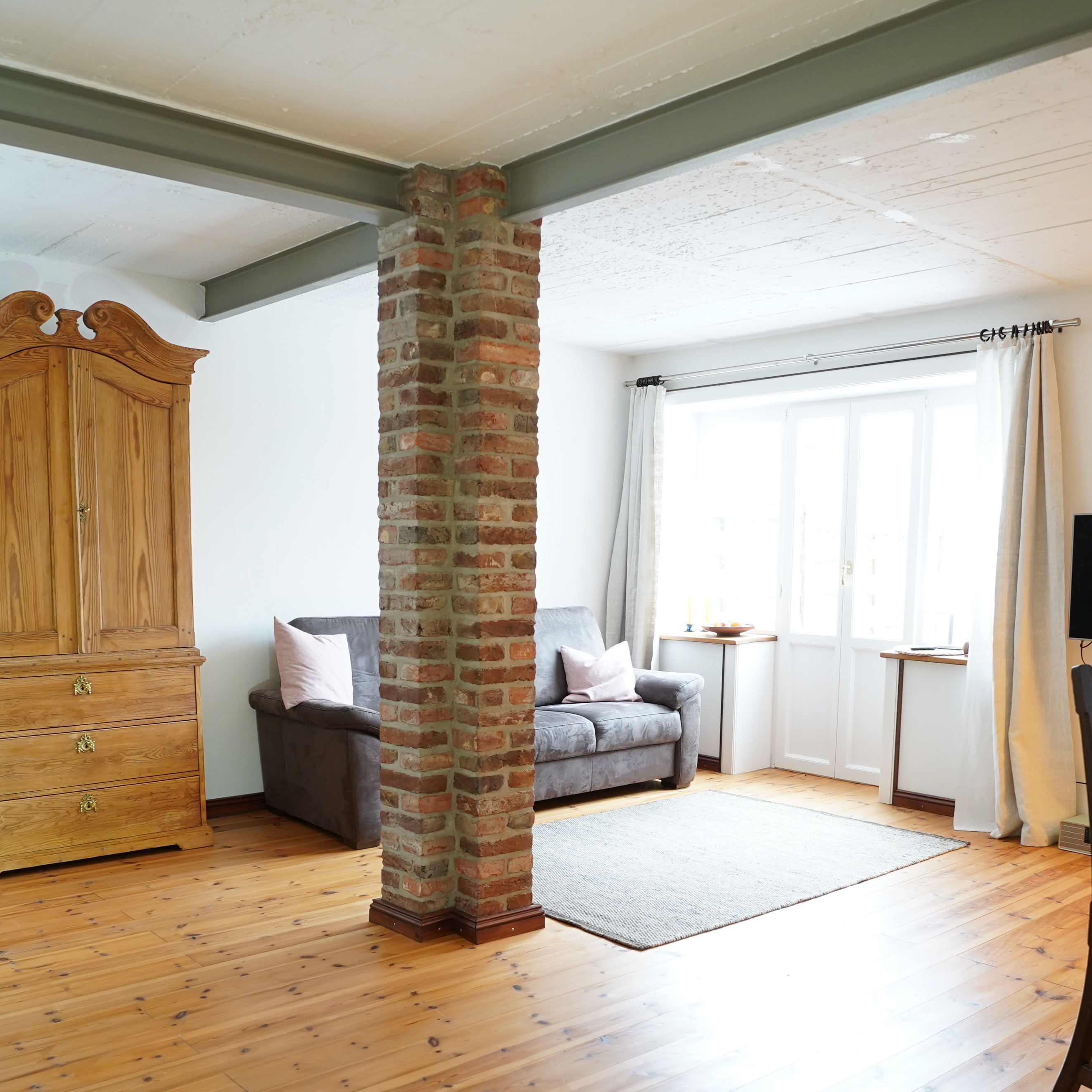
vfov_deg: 51.7
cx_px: 533
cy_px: 715
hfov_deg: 52.5
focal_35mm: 31
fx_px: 1106
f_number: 2.8
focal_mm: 16
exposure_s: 1/30
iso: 800
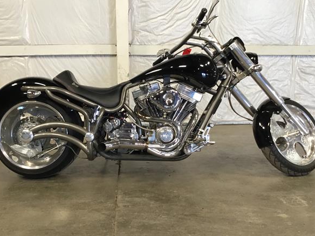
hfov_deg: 53.9
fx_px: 309
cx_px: 148
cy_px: 117
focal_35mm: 34
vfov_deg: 41.8
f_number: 2.4
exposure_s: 1/30
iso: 64
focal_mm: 3.3
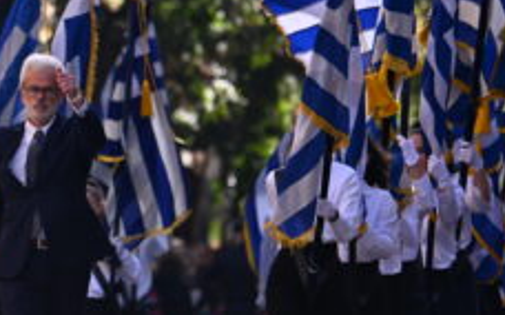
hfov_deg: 1.6
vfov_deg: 1.0
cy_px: 113
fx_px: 18355
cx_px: 39
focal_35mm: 1335
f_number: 6.7
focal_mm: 500
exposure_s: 1/1250
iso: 1250
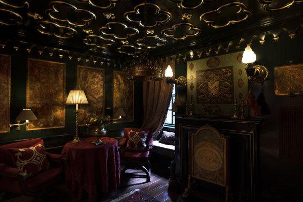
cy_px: 101
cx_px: 152
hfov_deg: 84.0
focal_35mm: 20
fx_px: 168
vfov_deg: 61.9
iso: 320
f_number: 7.1
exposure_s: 30
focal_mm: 20
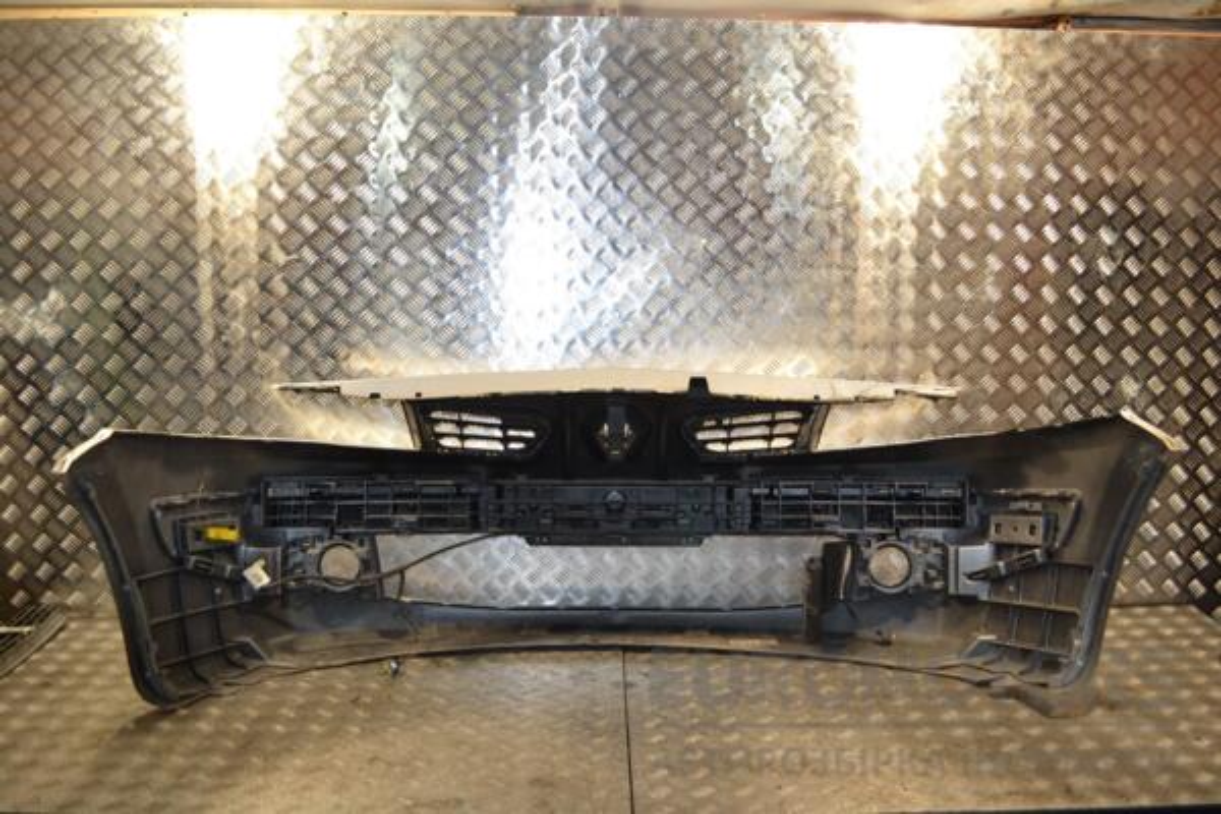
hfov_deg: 57.2
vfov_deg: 40.0
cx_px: 610
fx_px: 1119
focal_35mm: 33
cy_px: 407
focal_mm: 22
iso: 280
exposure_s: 1/125
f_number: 4
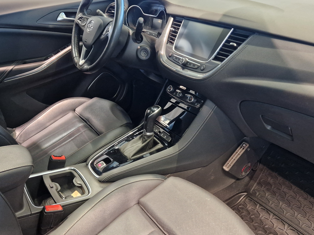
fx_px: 272
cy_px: 127
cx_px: 158
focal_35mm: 30
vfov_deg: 46.7
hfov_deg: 60.0
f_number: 1.8
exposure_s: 1/100
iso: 400
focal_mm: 5.4
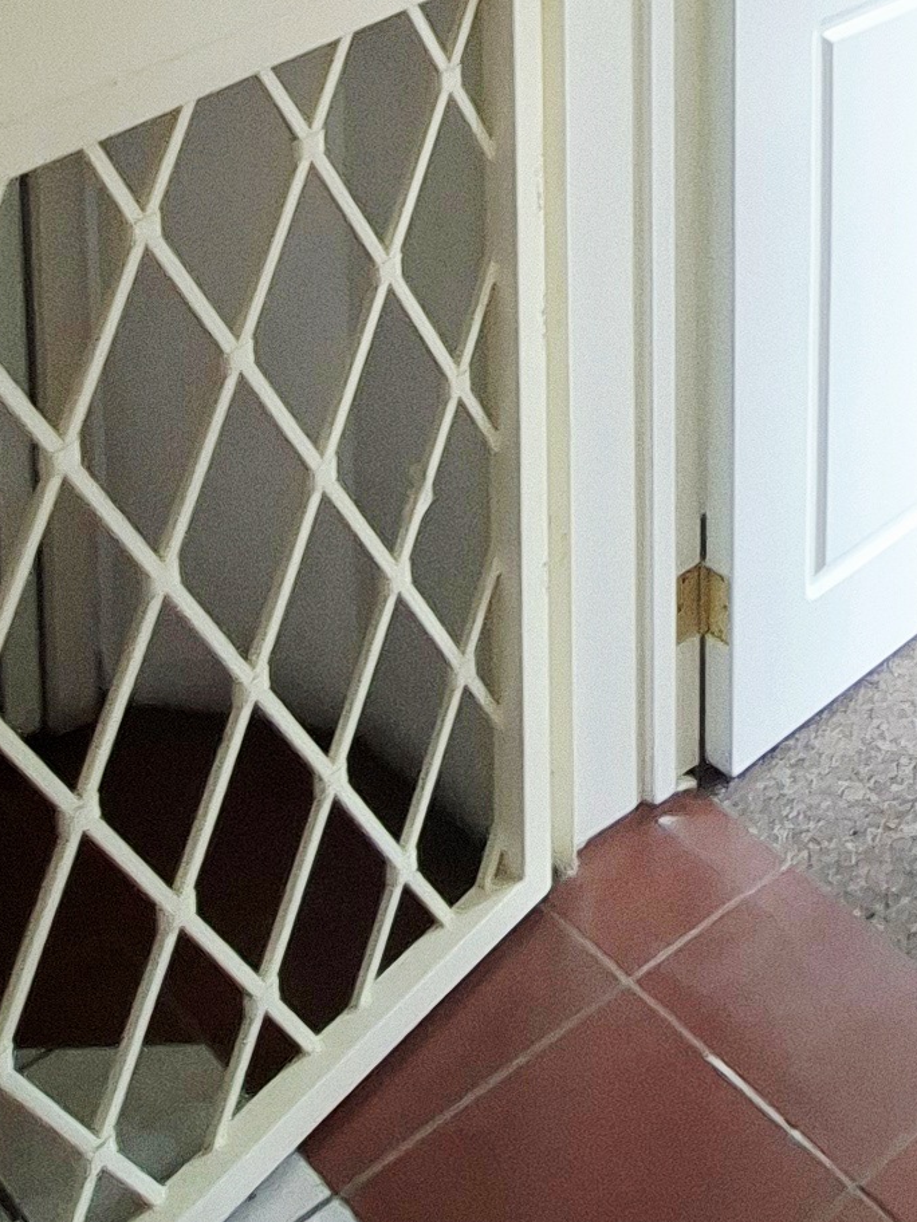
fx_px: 2013
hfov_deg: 23.9
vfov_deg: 27.1
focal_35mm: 57
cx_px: 1027
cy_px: -452
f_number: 2.2
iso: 160
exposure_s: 1/40
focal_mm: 1.74
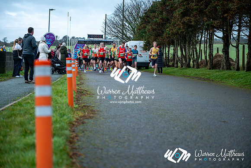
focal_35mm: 70
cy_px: 84
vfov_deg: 19.5
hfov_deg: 28.8
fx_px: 488
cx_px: 126
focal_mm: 70
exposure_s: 1/1250
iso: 280
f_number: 2.8
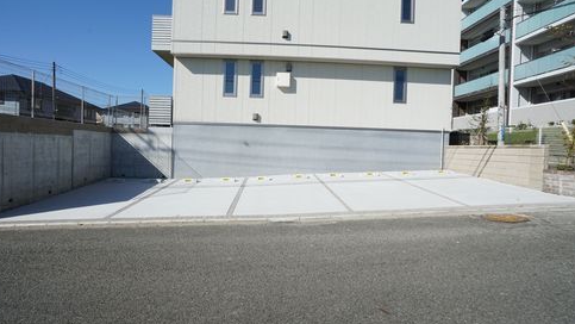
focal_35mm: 26
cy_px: 155
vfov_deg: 44.4
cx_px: 280
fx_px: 397
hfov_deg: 71.9
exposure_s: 1/125
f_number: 11
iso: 100
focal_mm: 16
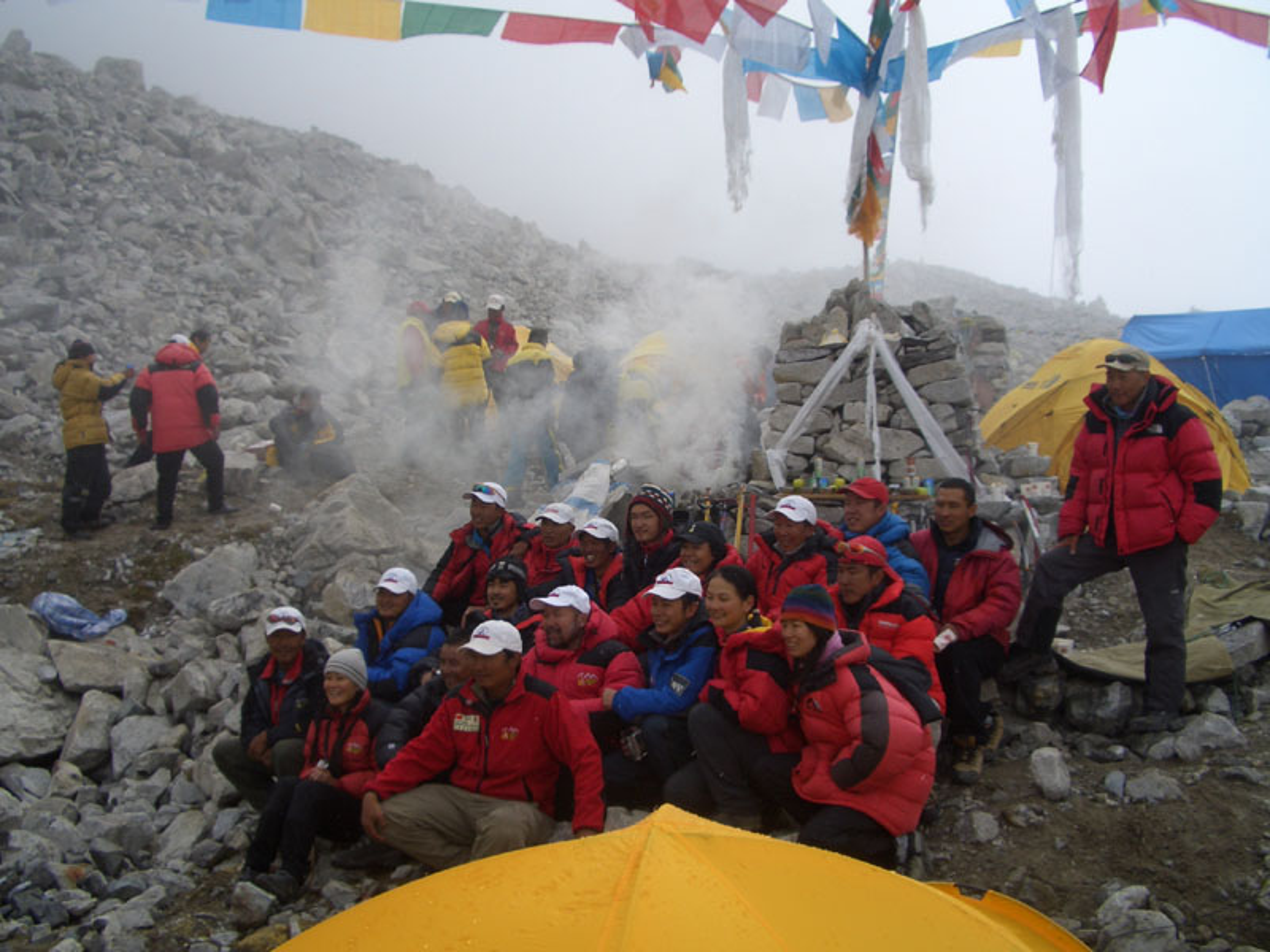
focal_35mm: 35
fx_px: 1284
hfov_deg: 52.6
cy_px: 476
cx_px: 635
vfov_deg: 40.7
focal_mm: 5.8
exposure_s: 1/800
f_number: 4.3
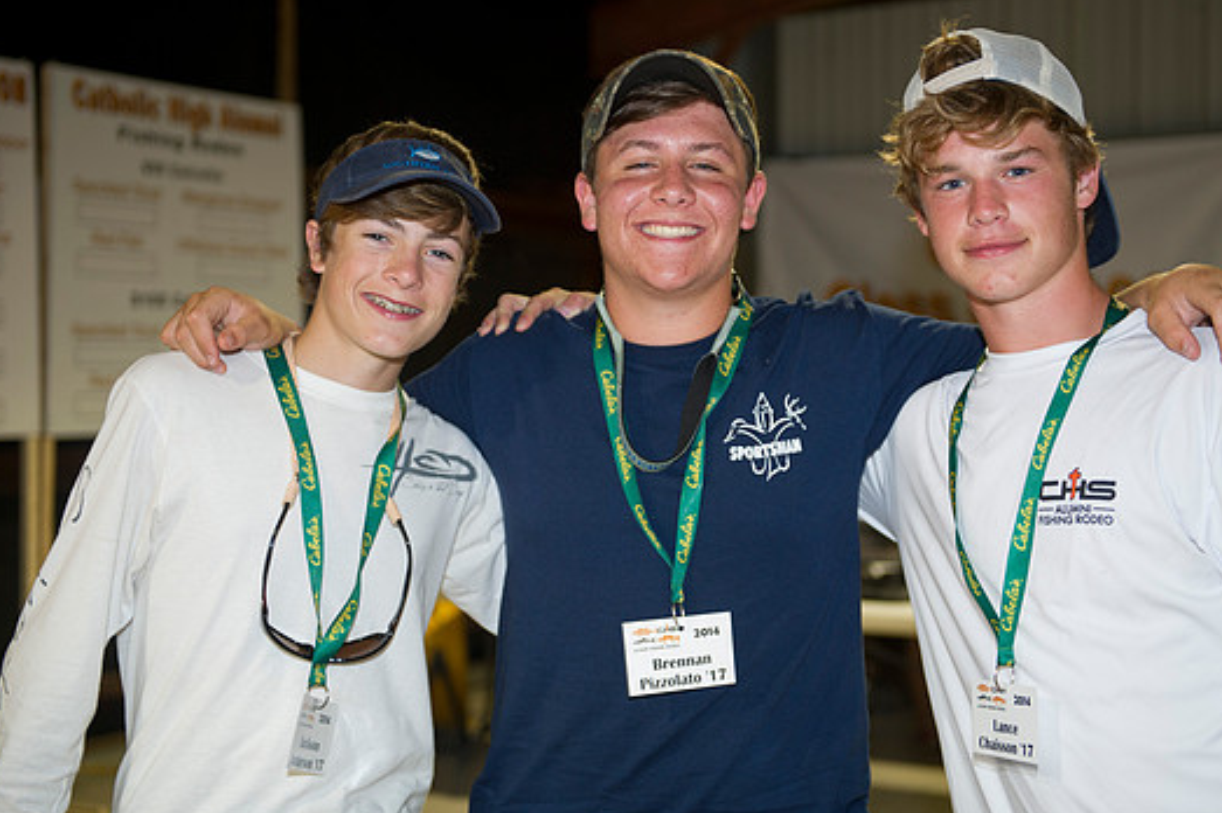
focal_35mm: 61
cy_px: 376
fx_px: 2069
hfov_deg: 32.9
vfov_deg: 22.2
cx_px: 645
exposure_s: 1/80
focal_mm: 55
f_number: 2.8
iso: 320
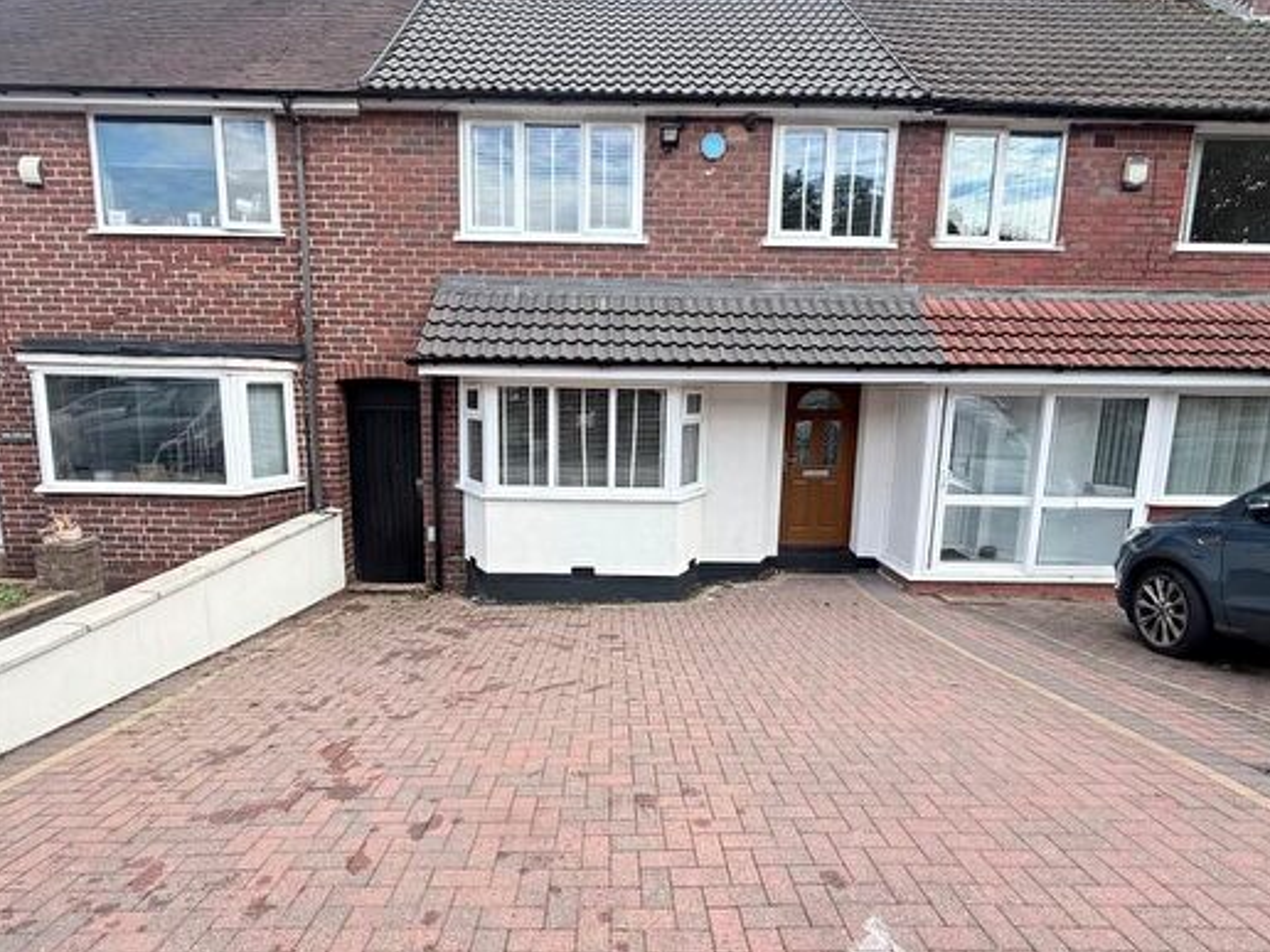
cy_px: 498
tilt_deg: -9.6
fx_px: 697
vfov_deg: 68.6
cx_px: 615
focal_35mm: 19
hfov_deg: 84.6
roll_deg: -1.2
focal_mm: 2.22
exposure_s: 1/672
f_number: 2.2
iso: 50
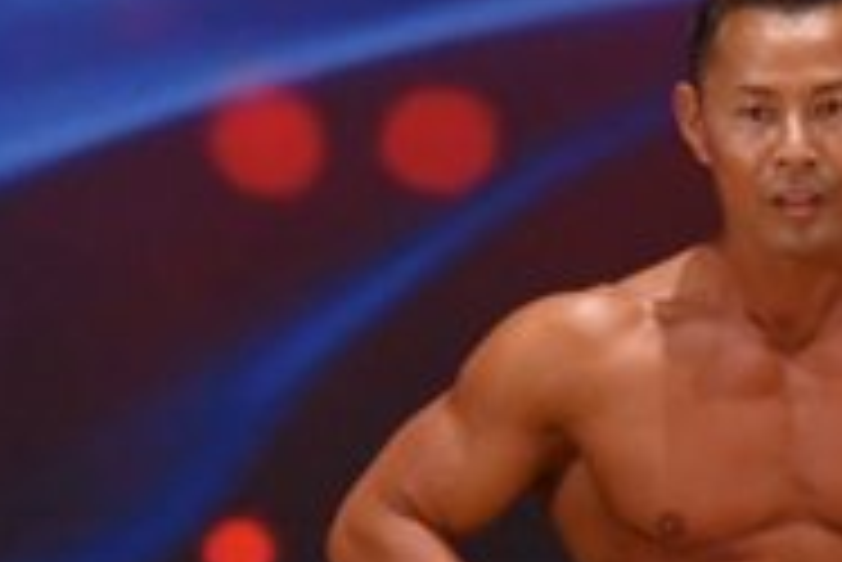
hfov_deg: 1.7
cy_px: 814
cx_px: 651
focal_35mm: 1180
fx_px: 27619
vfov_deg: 1.2
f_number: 5.6
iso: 3200
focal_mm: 190
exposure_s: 1/400
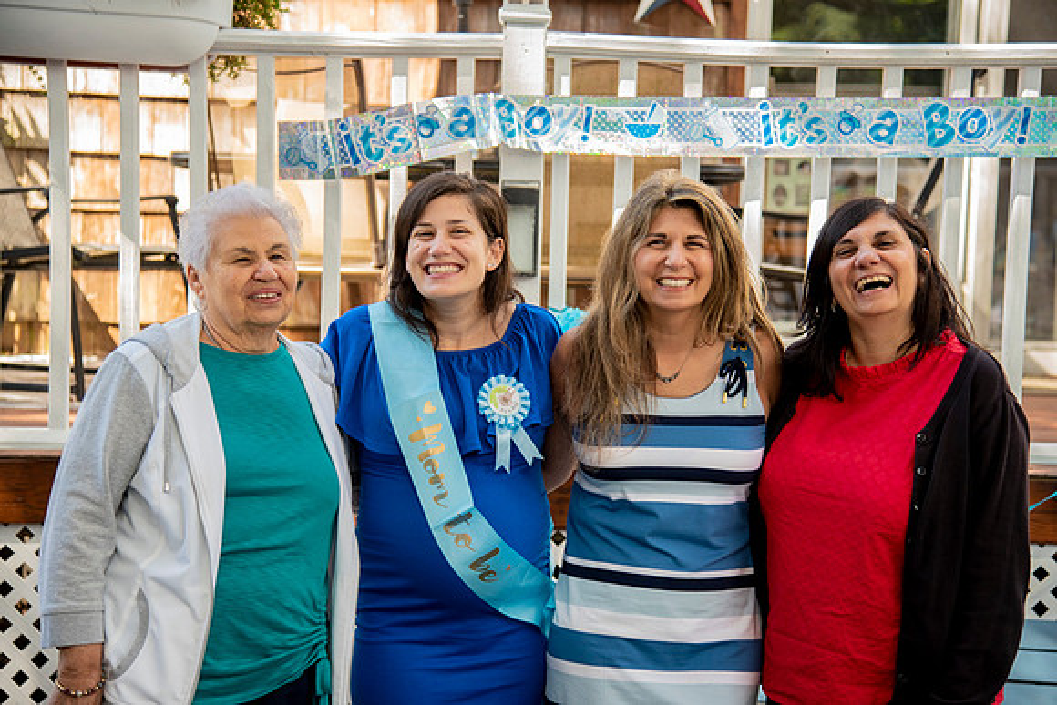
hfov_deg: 30.5
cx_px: 528
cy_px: 352
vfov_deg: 20.6
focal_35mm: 66
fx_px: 1938
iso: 250
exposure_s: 1/200
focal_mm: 66
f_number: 4
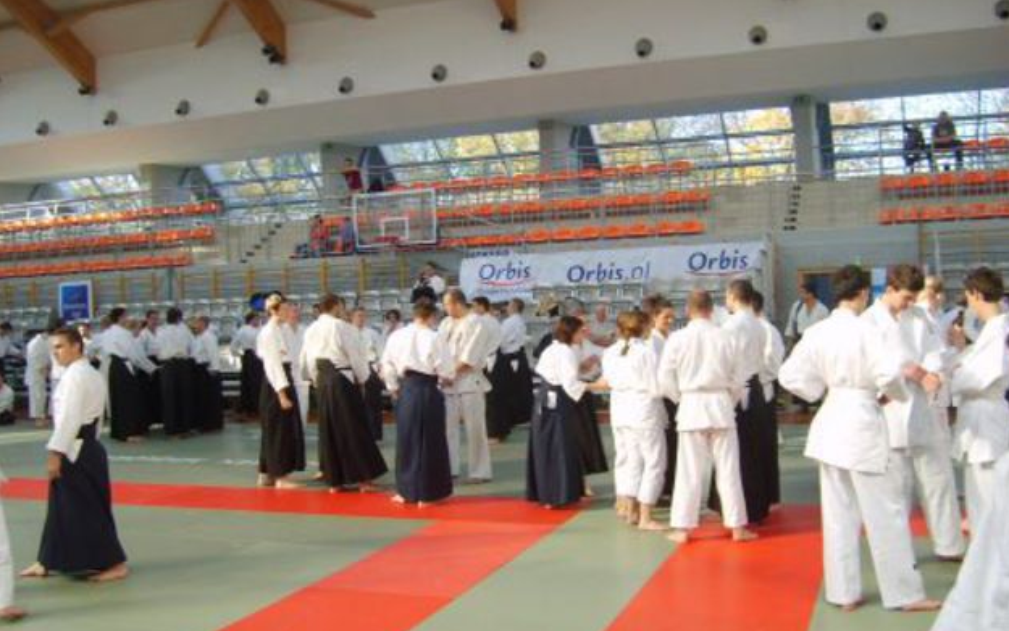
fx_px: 1045
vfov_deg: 33.6
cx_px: 513
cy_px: 329
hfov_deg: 51.5
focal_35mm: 38
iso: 50
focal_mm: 5.8
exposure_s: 1/45
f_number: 2.8
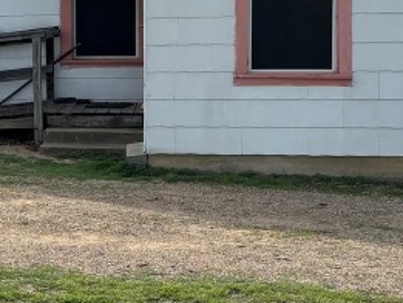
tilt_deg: -5.1
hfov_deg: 17.6
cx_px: -173
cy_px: 87
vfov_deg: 14.5
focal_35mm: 102
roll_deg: +1.1
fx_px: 1188
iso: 50
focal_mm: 5.96
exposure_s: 1/3311
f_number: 1.6
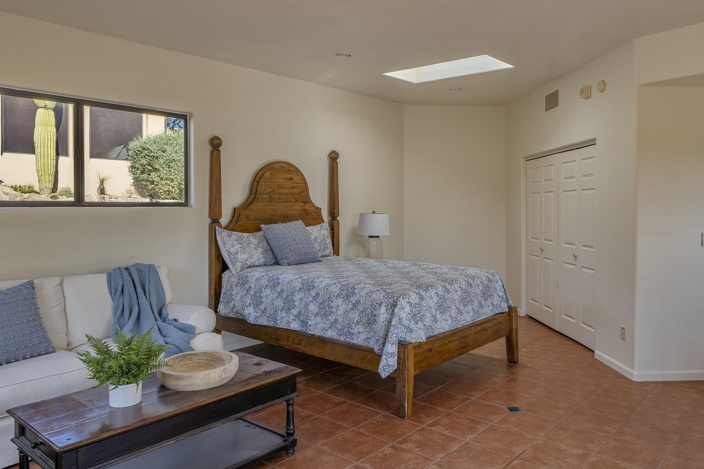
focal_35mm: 24
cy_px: 210
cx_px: 380
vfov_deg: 53.0
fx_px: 469
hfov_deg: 73.6
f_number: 11
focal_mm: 17
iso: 100
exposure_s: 1/40
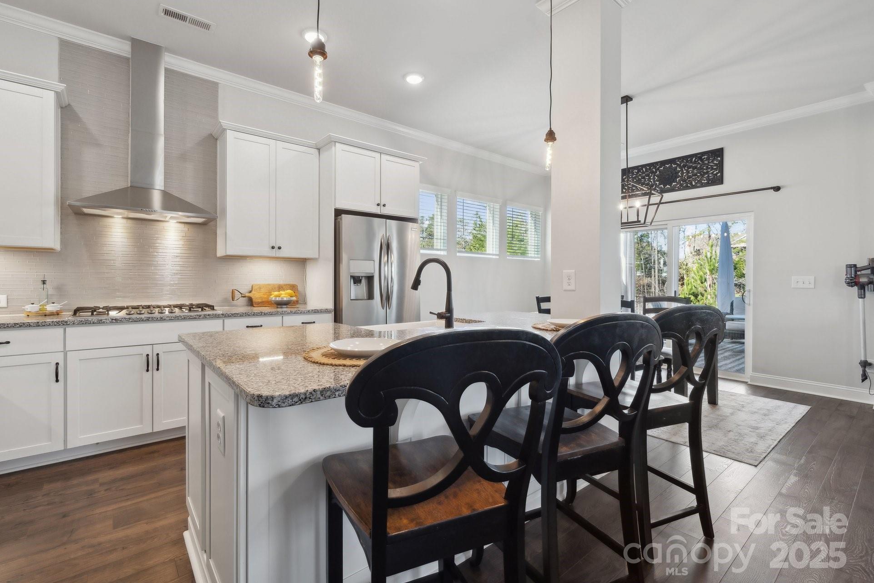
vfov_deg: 73.7
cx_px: 415
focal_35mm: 16
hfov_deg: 96.7
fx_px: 388
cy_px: 282
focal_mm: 15
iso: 160
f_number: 7.1
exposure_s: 1/13
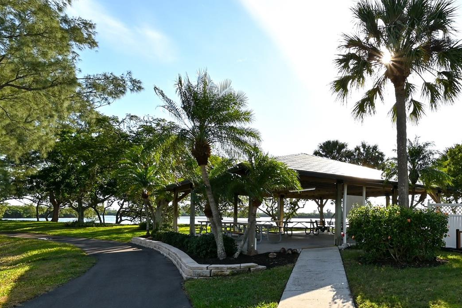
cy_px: 194
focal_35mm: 23
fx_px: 295
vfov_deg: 54.4
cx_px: 330
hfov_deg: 72.3
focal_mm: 10
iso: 250
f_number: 11
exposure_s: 1/200
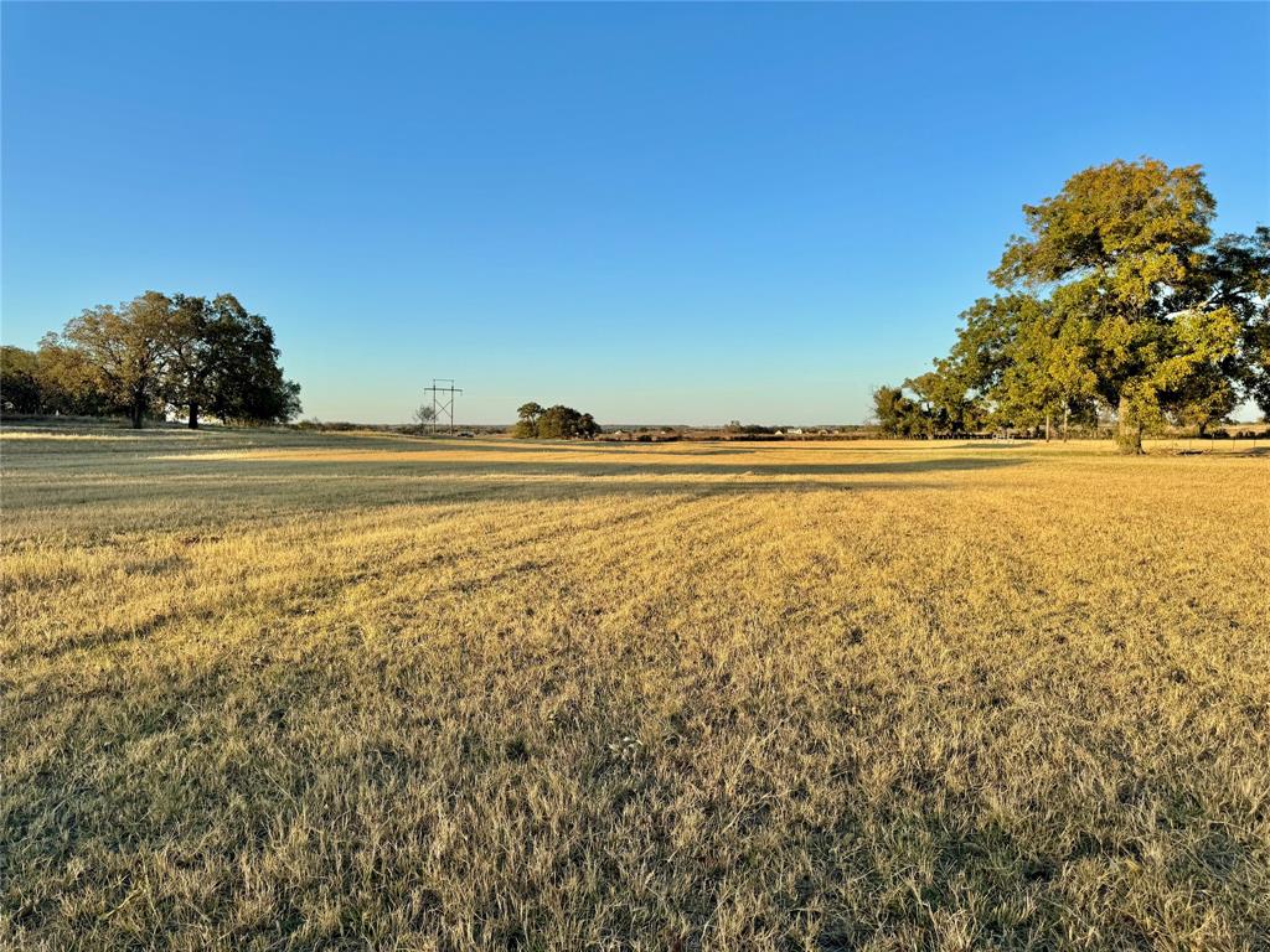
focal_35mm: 24
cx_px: 635
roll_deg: -0.4
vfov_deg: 56.8
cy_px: 476
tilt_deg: -3.5
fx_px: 881
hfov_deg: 71.6
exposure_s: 1/2331
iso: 80
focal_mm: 6.76
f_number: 1.78
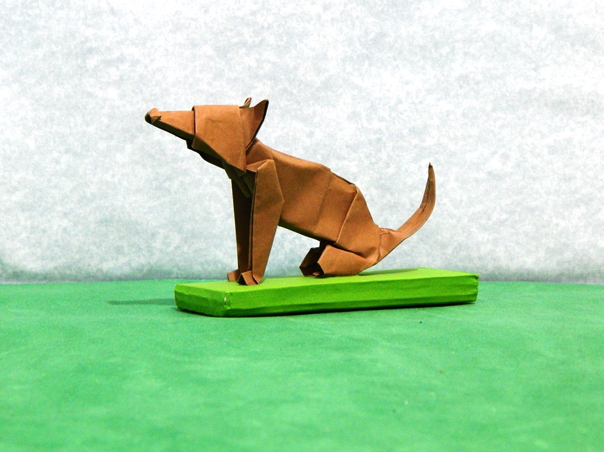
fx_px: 1500
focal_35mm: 86
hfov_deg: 22.8
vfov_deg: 17.2
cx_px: 302
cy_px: 226
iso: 800
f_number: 4.3
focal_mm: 15.3
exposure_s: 1/13
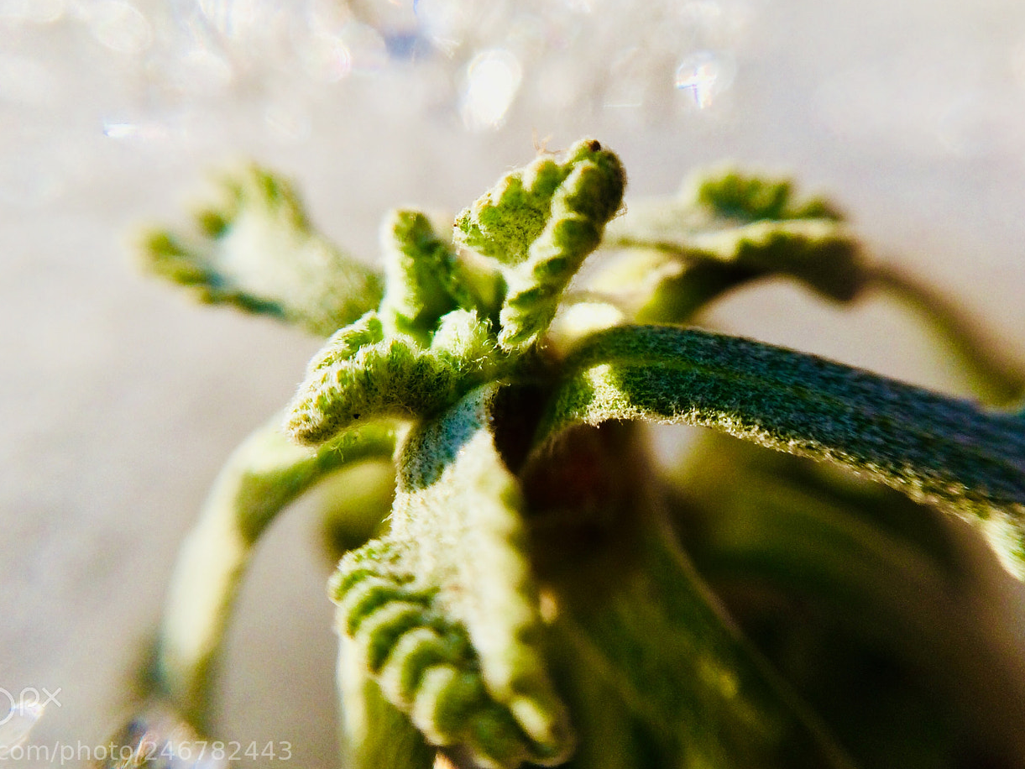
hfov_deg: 49.0
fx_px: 1125
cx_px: 525
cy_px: 313
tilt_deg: -44.8
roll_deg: -9.5
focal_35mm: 38
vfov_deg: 37.6
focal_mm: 4.15
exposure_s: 1/1368
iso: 32
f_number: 2.2
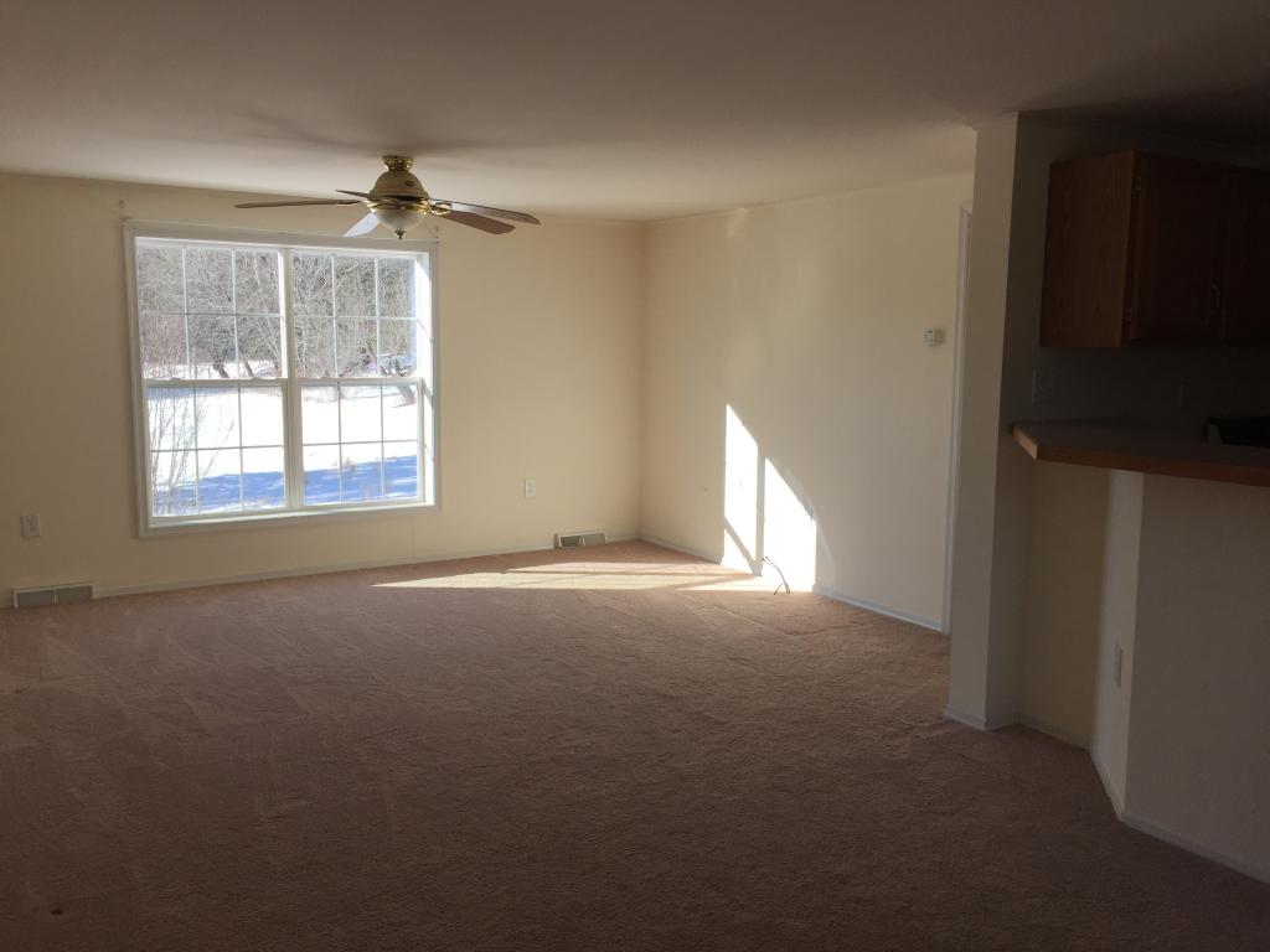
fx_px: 1064
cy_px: 476
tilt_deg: -6.9
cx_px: 635
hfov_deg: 61.7
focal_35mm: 29
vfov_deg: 48.2
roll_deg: +0.5
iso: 32
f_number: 2.2
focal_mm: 4.15
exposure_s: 1/380
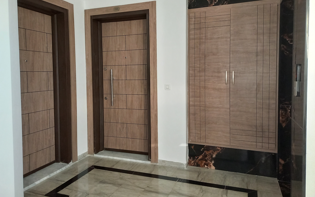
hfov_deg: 68.4
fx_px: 232
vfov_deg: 45.9
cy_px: 85
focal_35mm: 27
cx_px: 155
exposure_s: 1/33
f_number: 1.8
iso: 400
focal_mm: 4.65
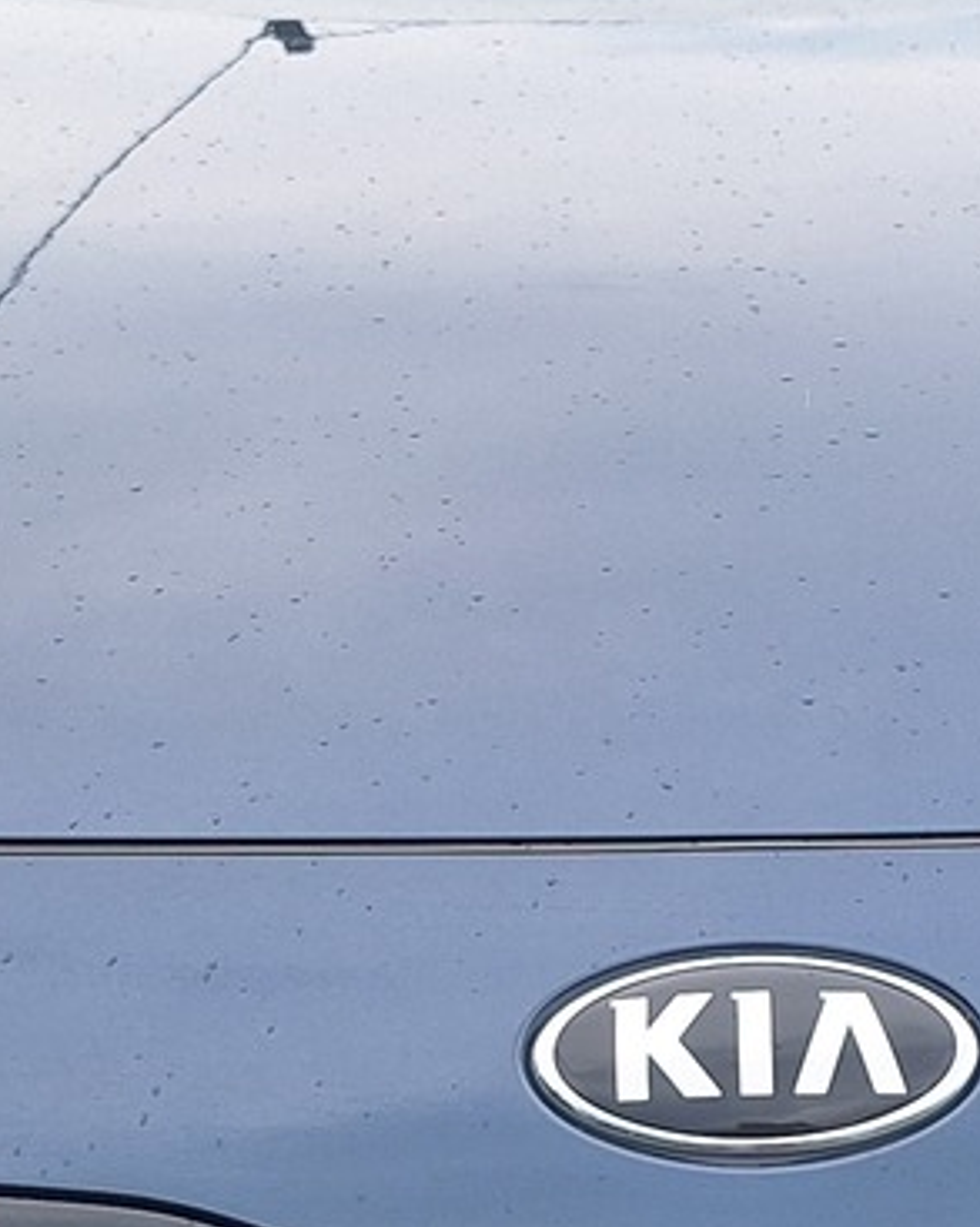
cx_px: 706
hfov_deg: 15.6
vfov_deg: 19.3
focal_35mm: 98
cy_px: 1053
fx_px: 3557
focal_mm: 5.54
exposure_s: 1/700
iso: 40
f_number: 1.8
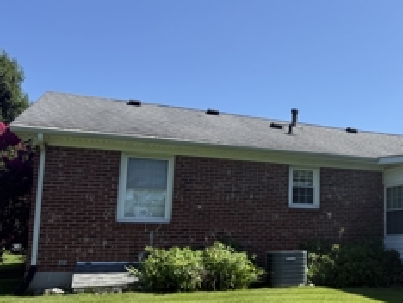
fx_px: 478
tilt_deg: +9.4
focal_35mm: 41
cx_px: 343
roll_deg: -0.3
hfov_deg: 42.8
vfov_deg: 35.1
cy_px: 172
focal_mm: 6.76
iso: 80
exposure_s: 1/4167
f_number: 1.78
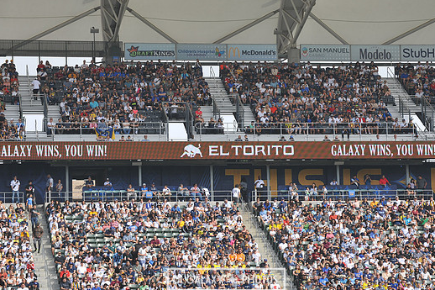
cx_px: 226
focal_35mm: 140
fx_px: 1691
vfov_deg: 9.8
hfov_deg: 14.7
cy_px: 153
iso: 250
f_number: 9
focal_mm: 125
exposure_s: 1/320
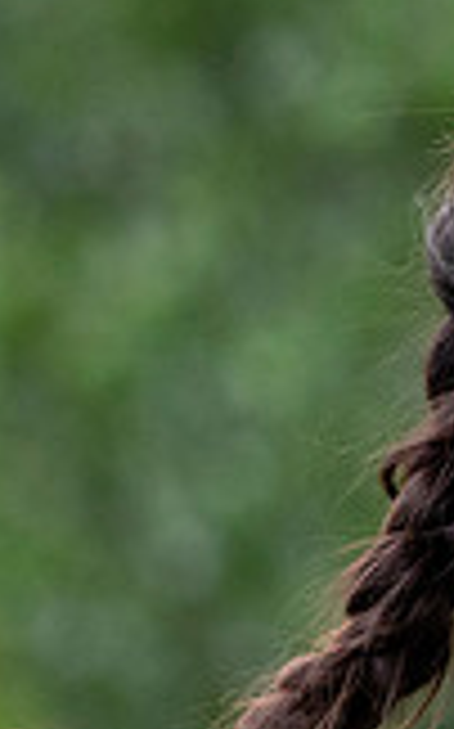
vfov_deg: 0.8
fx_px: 51801
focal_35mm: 2612
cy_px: 383
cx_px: 929
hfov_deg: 0.5
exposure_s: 1/1250
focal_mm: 400
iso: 1000
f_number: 5.6
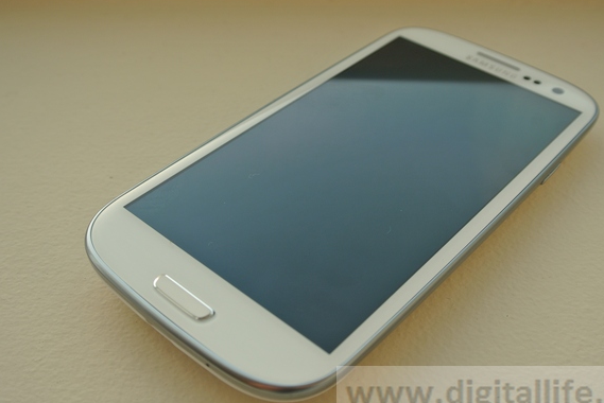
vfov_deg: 29.9
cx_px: 304
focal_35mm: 45
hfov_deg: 43.6
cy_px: 194
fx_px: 755
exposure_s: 1/160
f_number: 5.6
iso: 100
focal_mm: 15.1
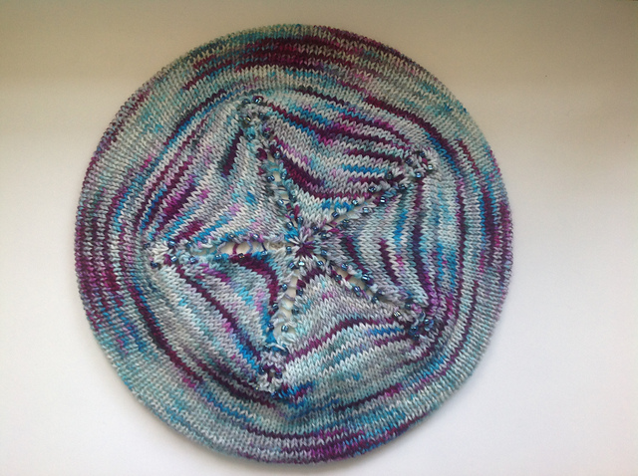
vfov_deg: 40.6
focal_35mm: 35
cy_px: 238
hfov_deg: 52.7
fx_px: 644
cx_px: 319
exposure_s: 1/15
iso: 64
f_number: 2.4
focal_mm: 4.28
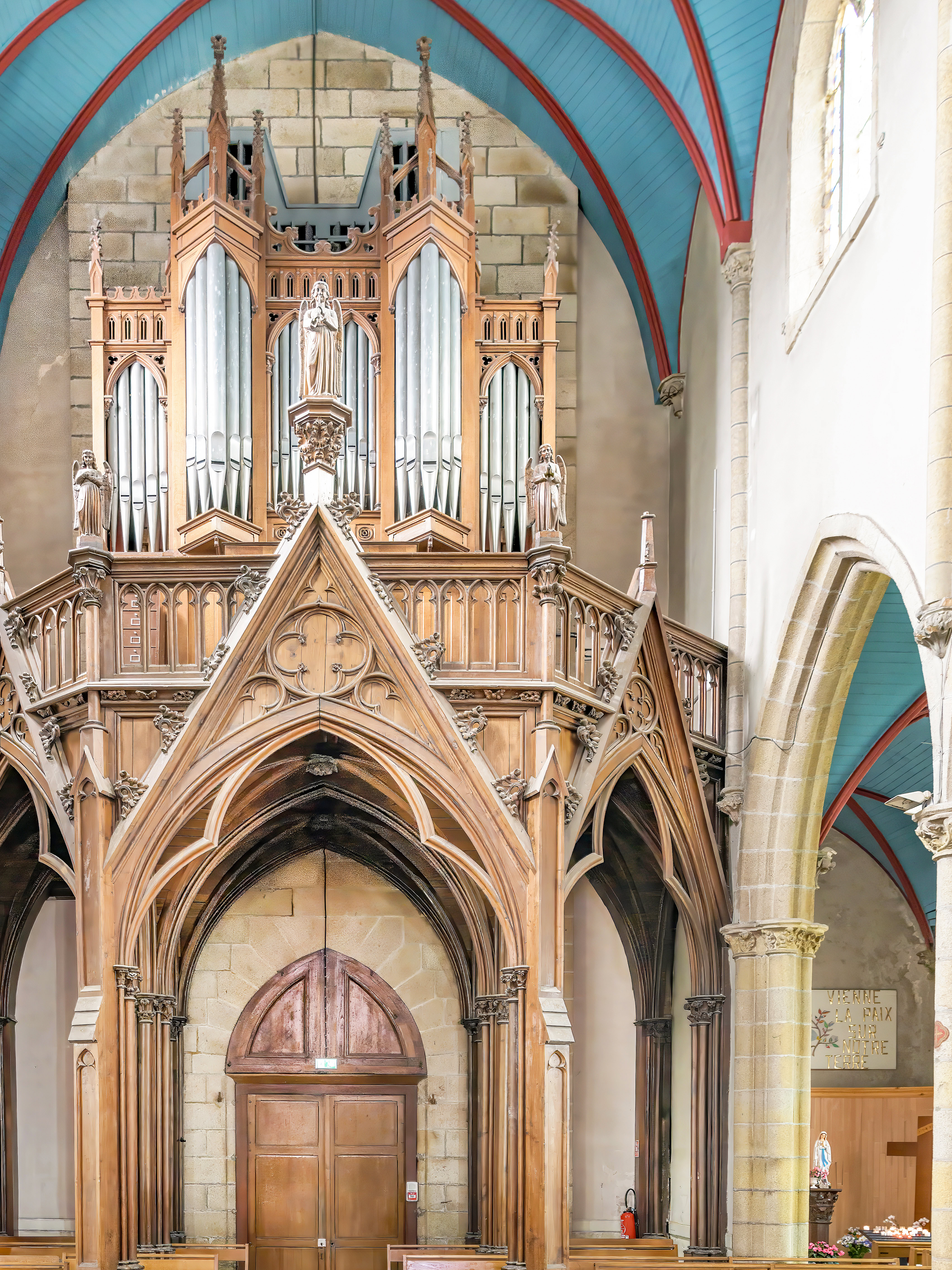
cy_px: 730
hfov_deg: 41.4
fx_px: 1247
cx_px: 339
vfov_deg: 53.7
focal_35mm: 34
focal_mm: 24
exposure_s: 1/25
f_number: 6.3
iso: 1250
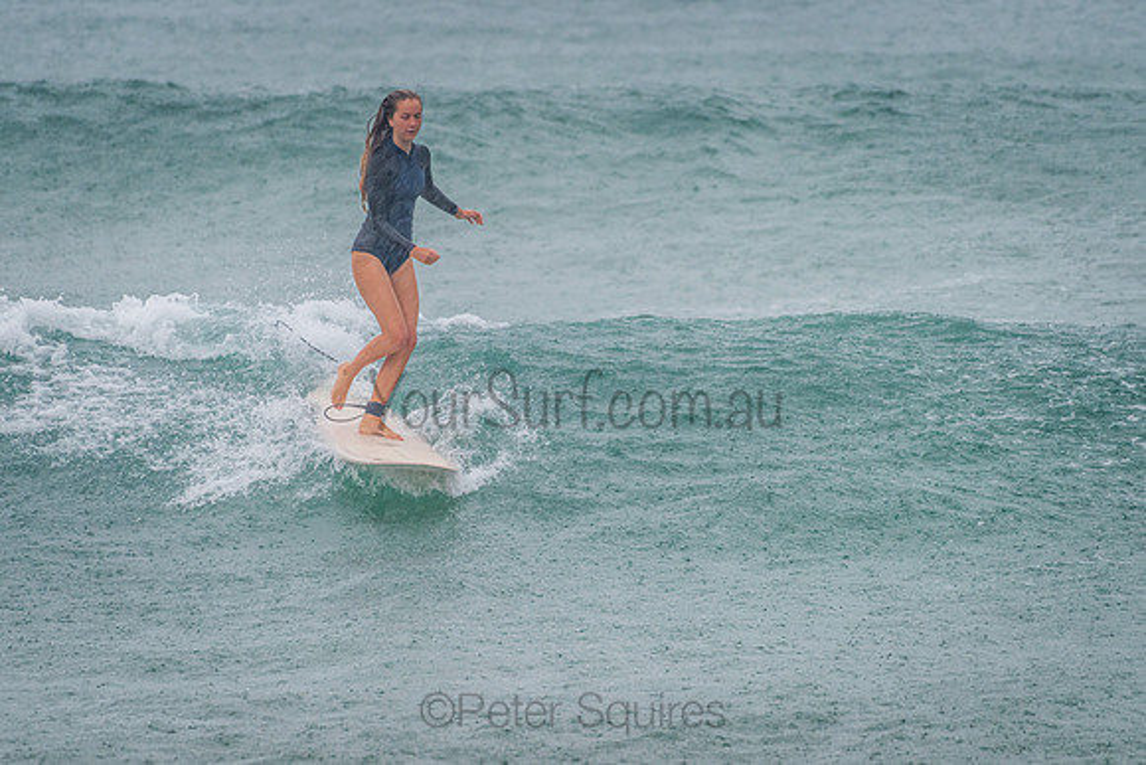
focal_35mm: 613
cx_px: 568
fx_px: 19507
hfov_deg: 3.4
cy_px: 313
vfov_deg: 2.2
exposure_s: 1/320
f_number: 5.6
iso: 500
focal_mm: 500
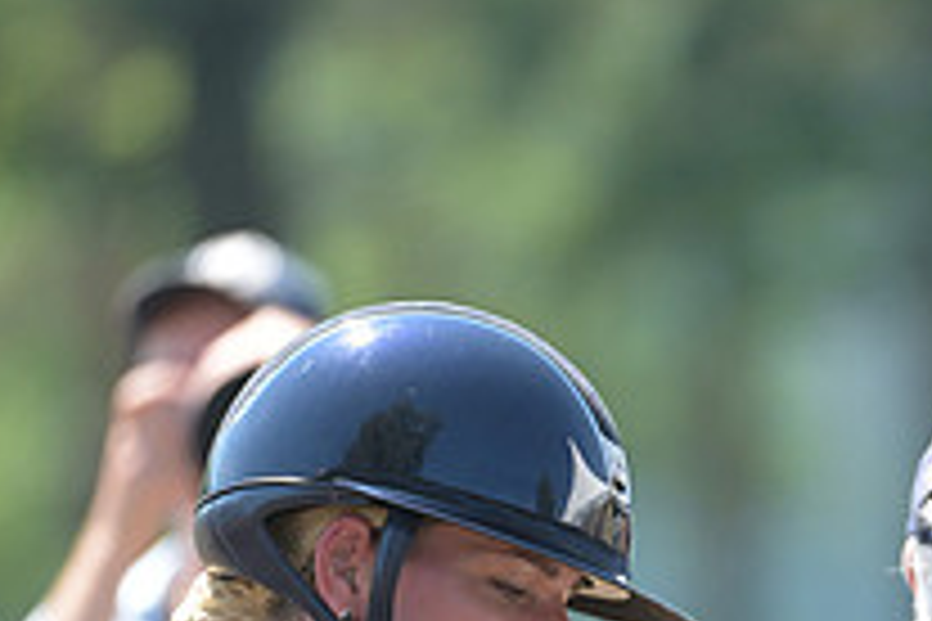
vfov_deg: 1.2
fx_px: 29045
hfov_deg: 1.8
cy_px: 826
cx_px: 1261
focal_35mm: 1122
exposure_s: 1/1250
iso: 1100
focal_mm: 400
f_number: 5
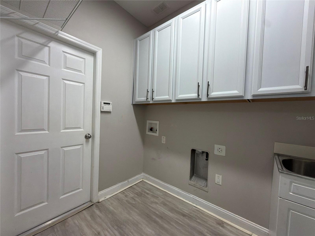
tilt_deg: -1.1
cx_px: 158
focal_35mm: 14
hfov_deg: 102.1
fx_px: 127
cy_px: 118
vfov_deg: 85.7
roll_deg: -1.1
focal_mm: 2.22
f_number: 2.2
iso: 320
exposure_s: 1/120
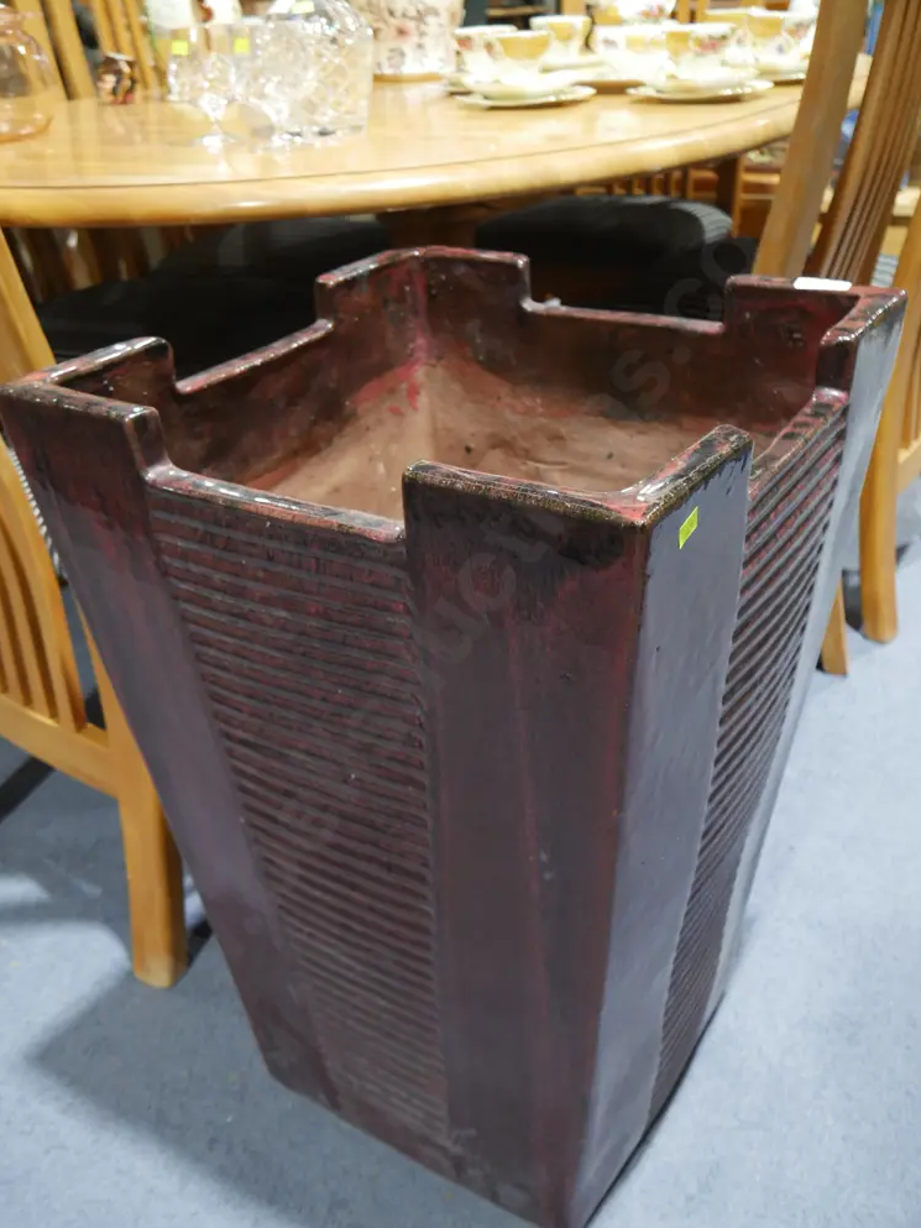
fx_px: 1170
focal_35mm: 33
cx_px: 454
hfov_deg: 43.0
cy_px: 623
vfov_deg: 55.3
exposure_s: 1/60
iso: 1000
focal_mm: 16
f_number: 3.6
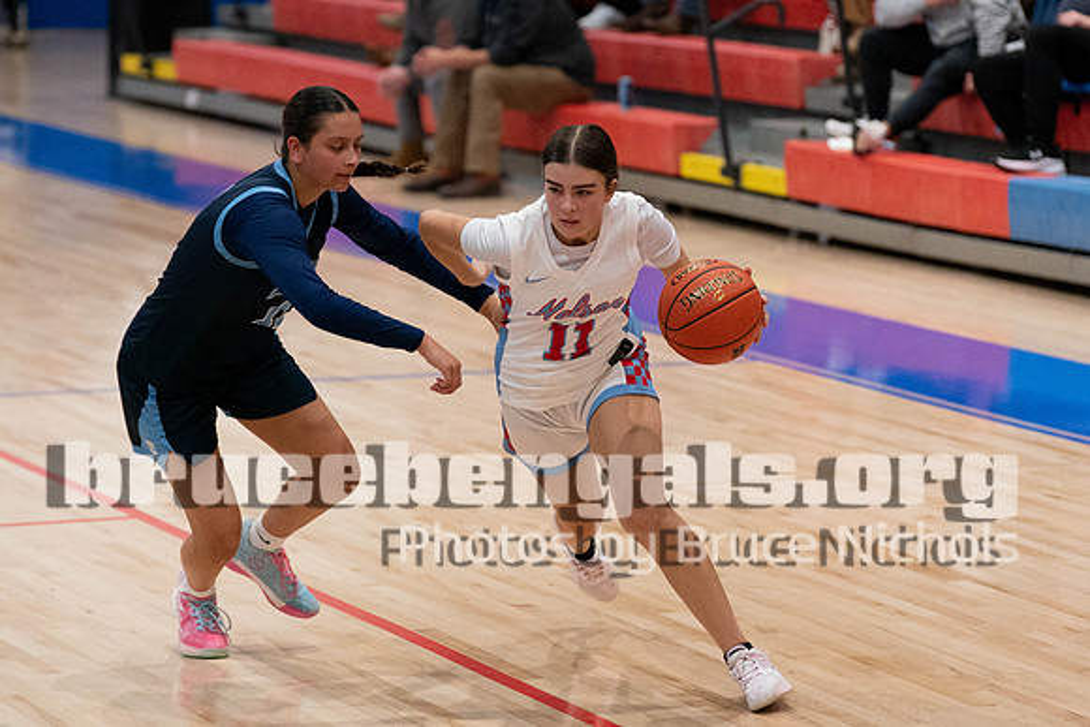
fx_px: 5401
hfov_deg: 11.5
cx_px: 579
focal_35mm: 178
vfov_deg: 7.7
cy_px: 346
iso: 4000
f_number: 2.8
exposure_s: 1/1000
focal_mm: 117
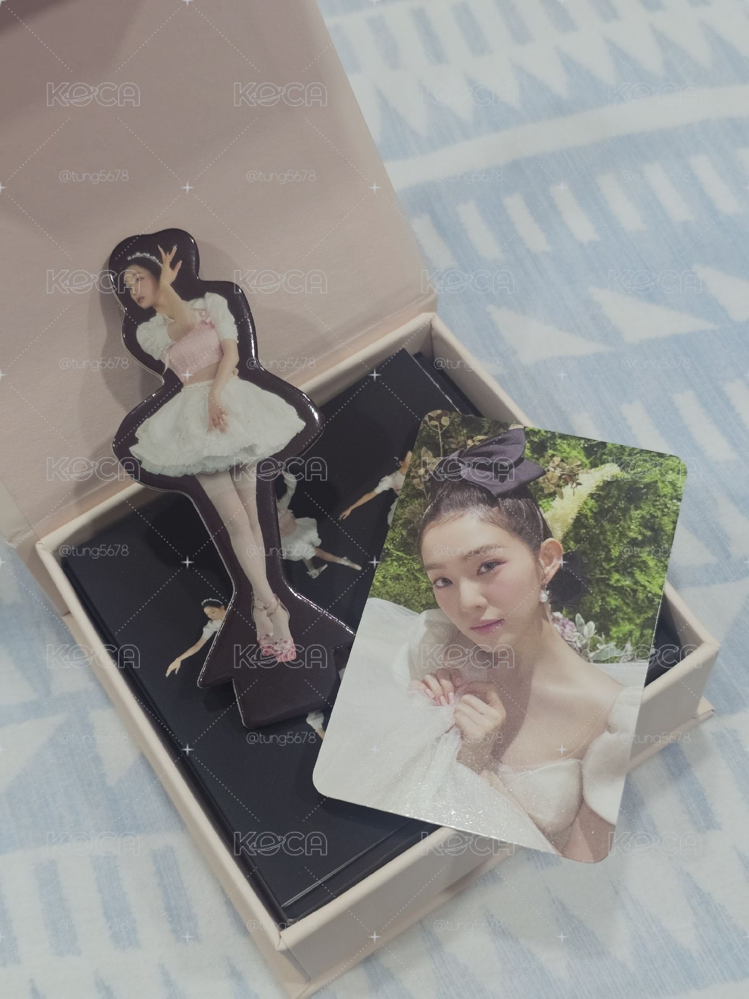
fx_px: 664
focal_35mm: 23
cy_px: 500
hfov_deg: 58.9
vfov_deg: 73.9
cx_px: 374
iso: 100
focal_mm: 6.3
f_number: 1.7
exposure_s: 1/60
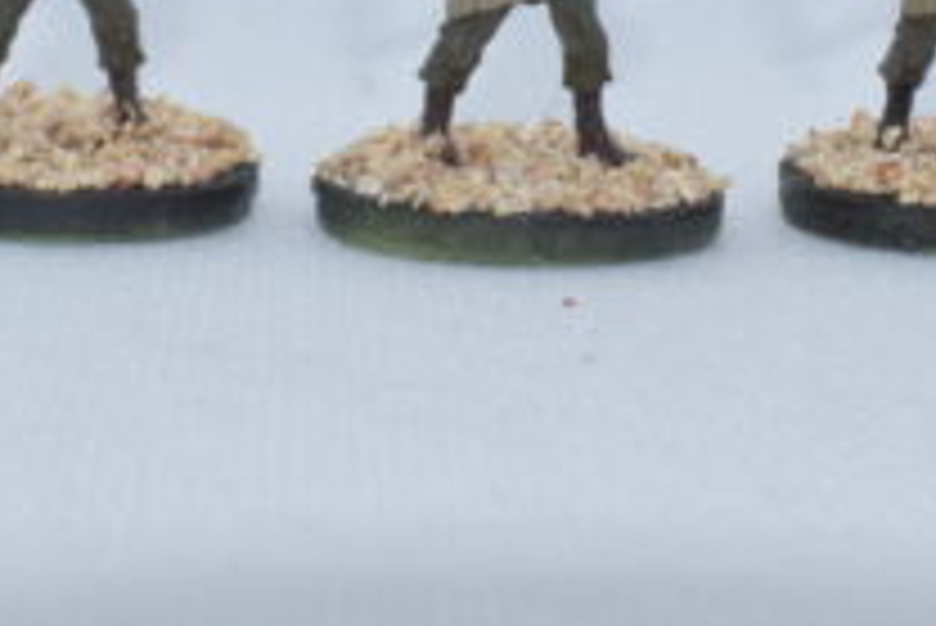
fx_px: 3264
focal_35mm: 125
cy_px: -135
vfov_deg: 10.7
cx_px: 544
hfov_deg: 16.3
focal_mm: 29
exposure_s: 1/125
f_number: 22
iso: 800
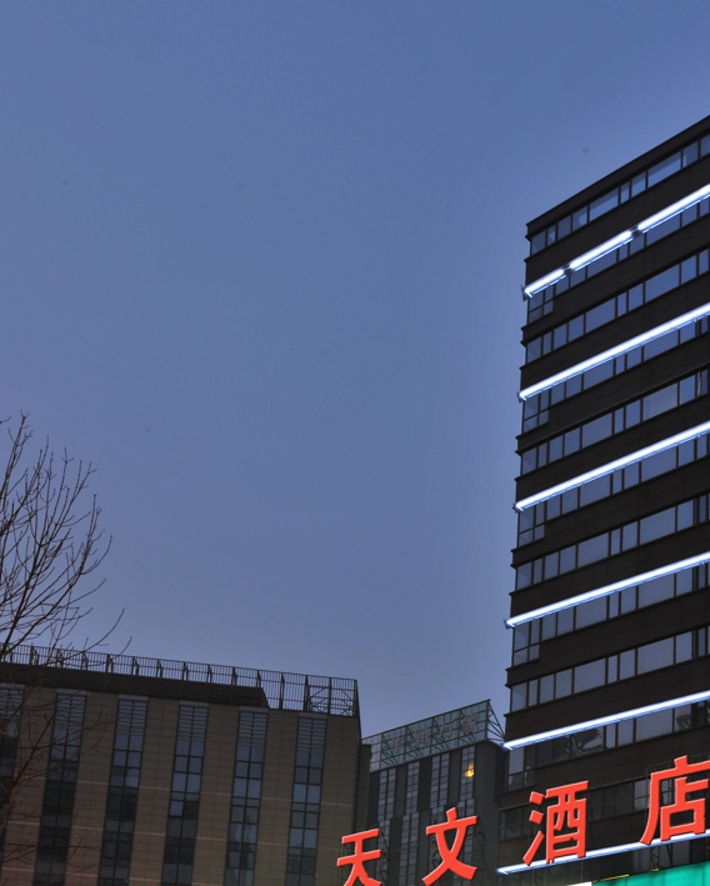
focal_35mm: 42
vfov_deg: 41.6
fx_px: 1102
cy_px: 727
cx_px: 569
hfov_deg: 34.6
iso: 100
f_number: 22
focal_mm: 18
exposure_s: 13
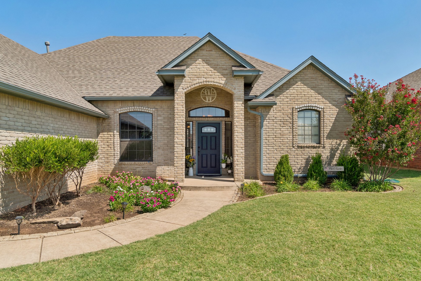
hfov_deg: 74.8
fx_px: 275
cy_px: 140
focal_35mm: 24
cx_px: 207
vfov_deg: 54.1
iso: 100
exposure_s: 1/500
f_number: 9
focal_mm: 15
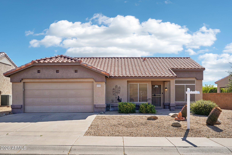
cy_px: 78
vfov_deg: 41.7
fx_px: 203
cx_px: 116
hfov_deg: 59.5
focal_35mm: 32
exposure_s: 1/2500
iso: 400
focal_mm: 31.5
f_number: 5
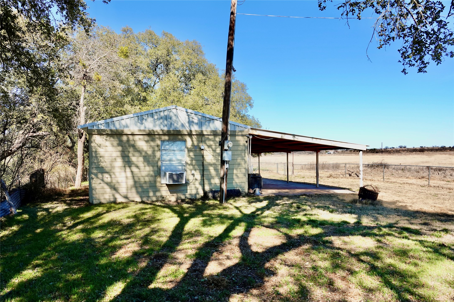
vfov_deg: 53.1
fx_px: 303
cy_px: 151
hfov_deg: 73.8
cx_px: 227
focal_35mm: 24
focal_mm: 8.8
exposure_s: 1/400
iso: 100
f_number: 4
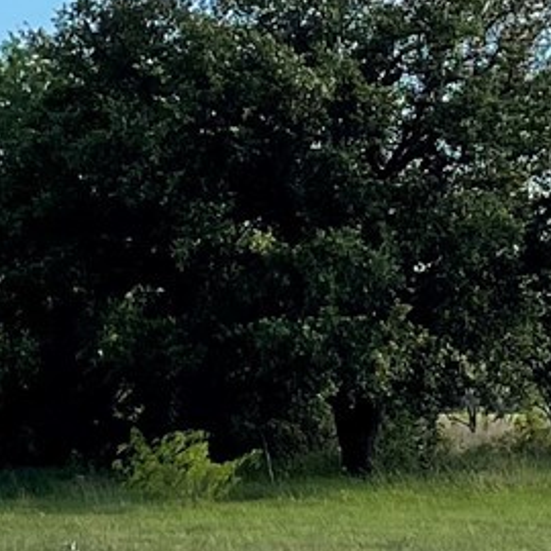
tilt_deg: +3.3
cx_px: 469
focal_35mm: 174
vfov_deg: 10.0
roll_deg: -0.7
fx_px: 3133
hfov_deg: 10.0
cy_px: 208
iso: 32
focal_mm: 4.2
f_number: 1.6
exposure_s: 1/2451
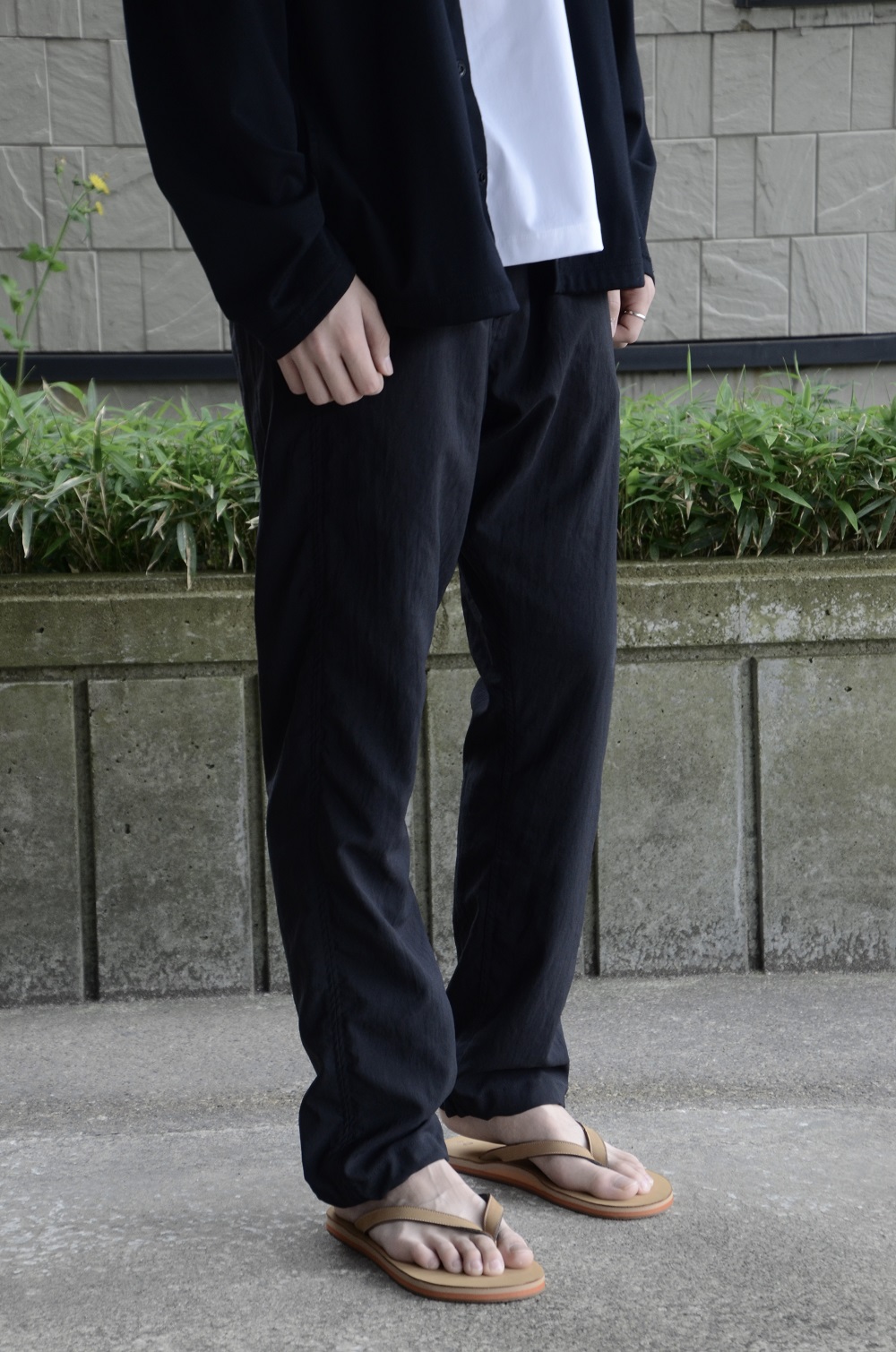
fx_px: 2924
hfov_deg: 17.4
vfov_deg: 26.0
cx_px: 448
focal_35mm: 78
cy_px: 676
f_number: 5.6
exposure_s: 1/125
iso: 500
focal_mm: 52
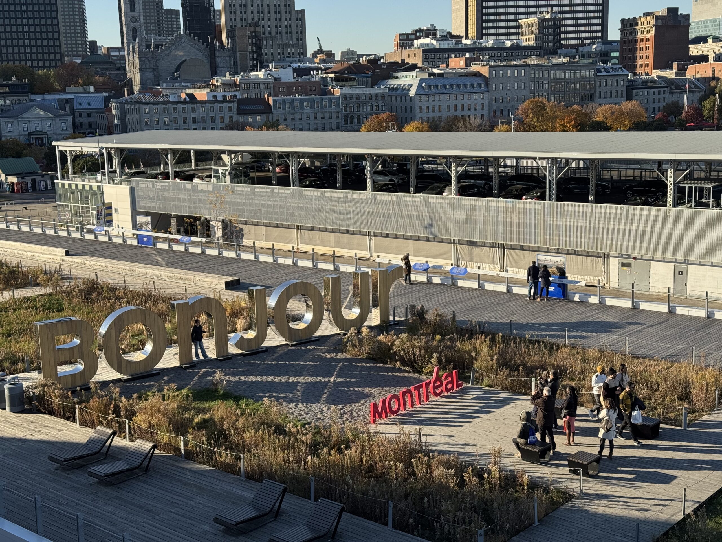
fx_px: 1001
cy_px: 271
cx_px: 361
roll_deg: +1.8
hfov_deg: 39.7
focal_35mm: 48
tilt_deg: -10.3
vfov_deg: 30.3
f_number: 1.78
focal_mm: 6.76
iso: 64
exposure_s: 1/2179
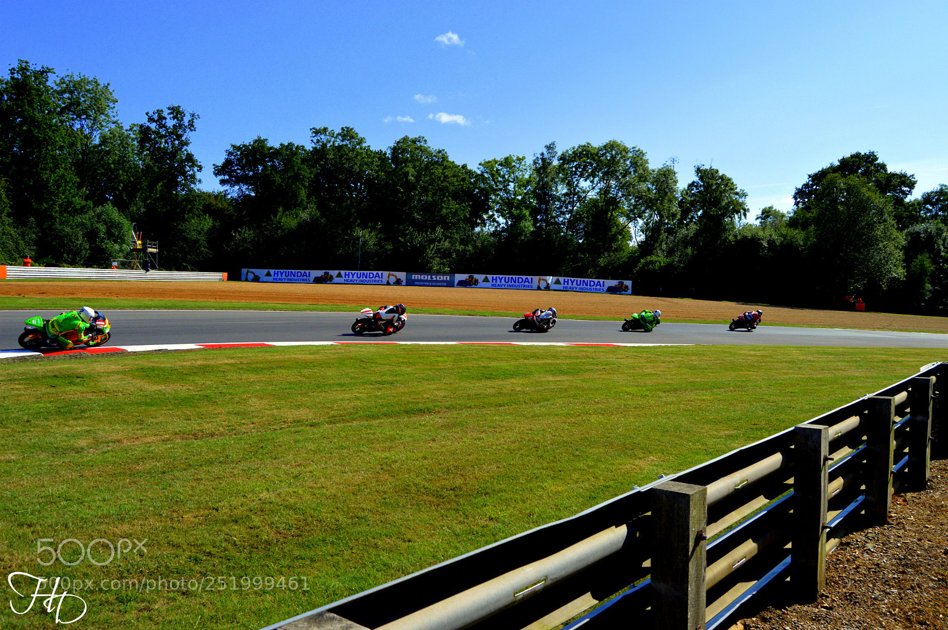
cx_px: 474
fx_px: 710
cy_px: 315
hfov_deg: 67.4
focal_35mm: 27
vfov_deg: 47.8
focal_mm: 18
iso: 400
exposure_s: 1/1600
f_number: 6.3
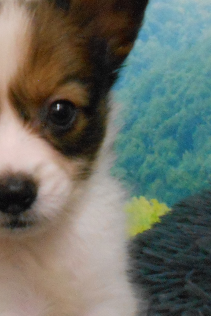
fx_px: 571
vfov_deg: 30.7
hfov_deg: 20.1
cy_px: 102
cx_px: -12
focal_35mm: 65
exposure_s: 1/60
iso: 800
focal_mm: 4.6
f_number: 3.5
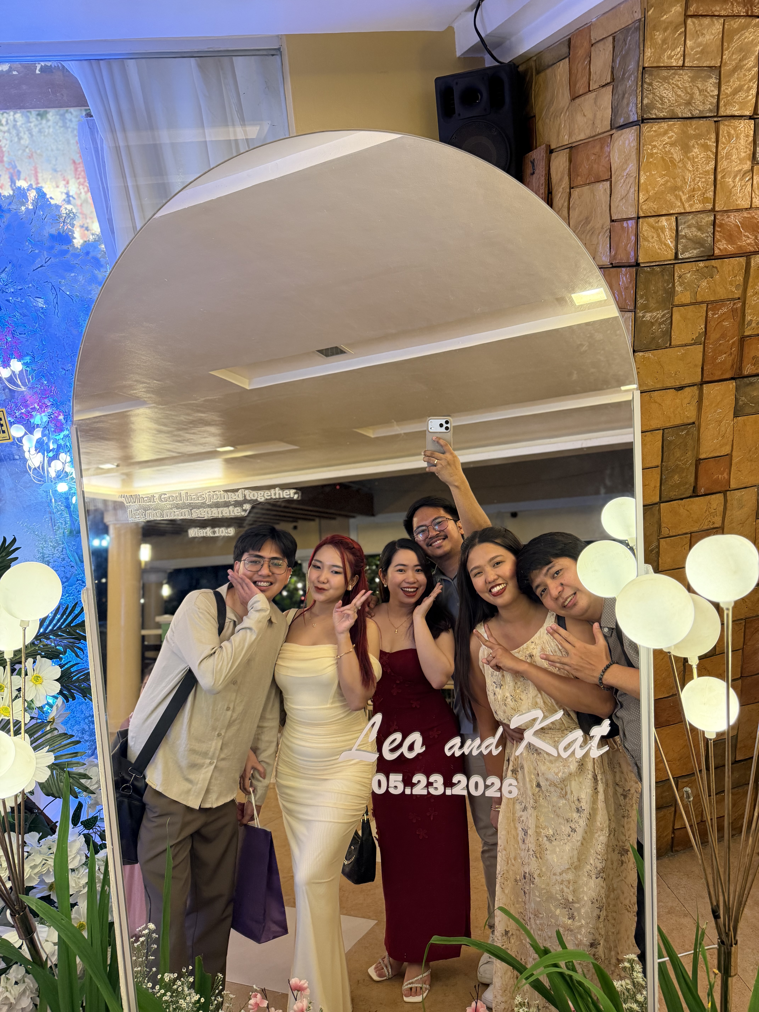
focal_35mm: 24
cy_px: 506
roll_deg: +5.5
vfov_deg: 71.6
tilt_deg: -17.8
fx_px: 702
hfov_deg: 56.8
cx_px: 380
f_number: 1.78
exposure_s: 1/60
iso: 400
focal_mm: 6.76
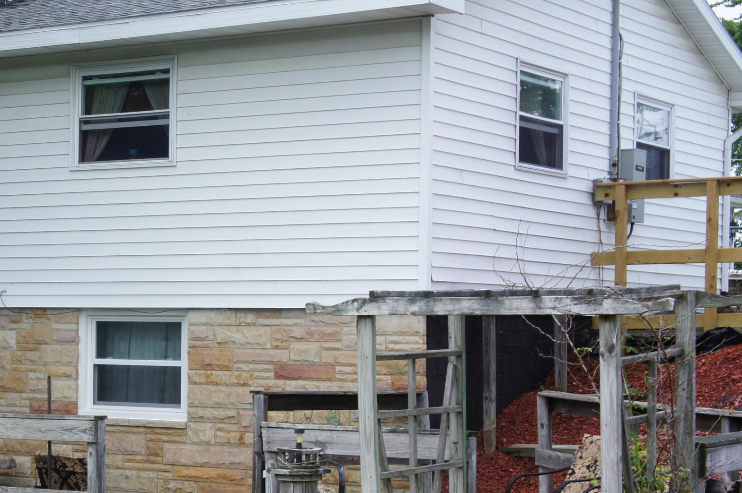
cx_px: 71
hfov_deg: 22.3
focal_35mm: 89
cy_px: 338
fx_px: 1832
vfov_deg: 15.3
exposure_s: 1/100
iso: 200
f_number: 13
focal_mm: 31
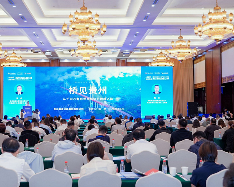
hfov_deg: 37.9
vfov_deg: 30.8
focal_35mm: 49
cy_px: 100
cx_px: 90
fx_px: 339
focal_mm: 40
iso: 500
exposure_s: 1/125
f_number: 4
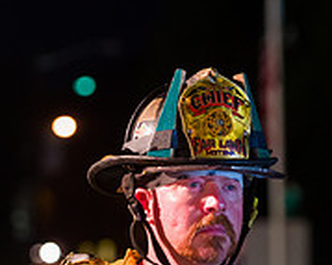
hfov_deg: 5.7
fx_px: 3349
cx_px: 191
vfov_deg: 4.5
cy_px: 272
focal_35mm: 341
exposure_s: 1/125
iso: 3200
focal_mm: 112
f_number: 3.2
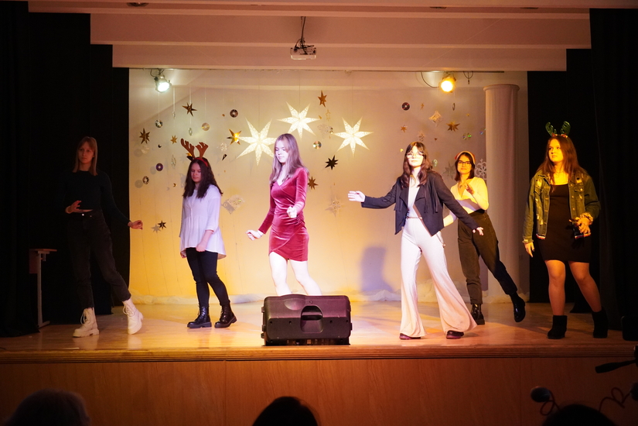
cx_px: 319
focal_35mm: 52
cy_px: 213
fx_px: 930
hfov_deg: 37.9
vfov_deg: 25.8
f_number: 4.5
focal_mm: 35
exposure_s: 1/160
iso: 3200
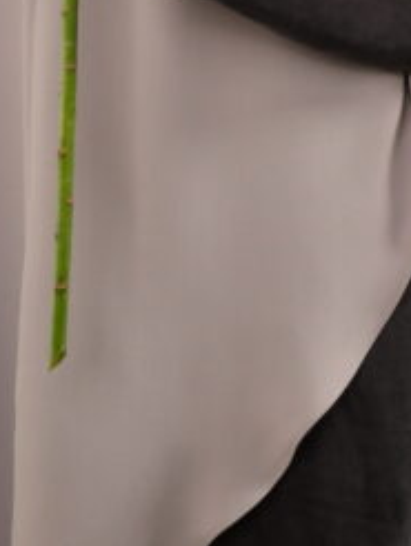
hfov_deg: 12.0
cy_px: -151
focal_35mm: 123
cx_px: 315
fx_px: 1944
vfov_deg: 15.3
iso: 1000
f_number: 9
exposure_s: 1/125
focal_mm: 23
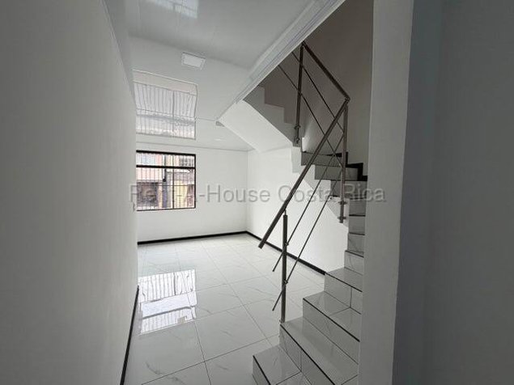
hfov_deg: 102.1
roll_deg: -0.5
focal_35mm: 14
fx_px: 208
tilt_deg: -2.7
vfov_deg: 85.7
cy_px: 192
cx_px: 257
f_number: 2.2
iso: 64
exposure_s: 1/121
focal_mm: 2.22
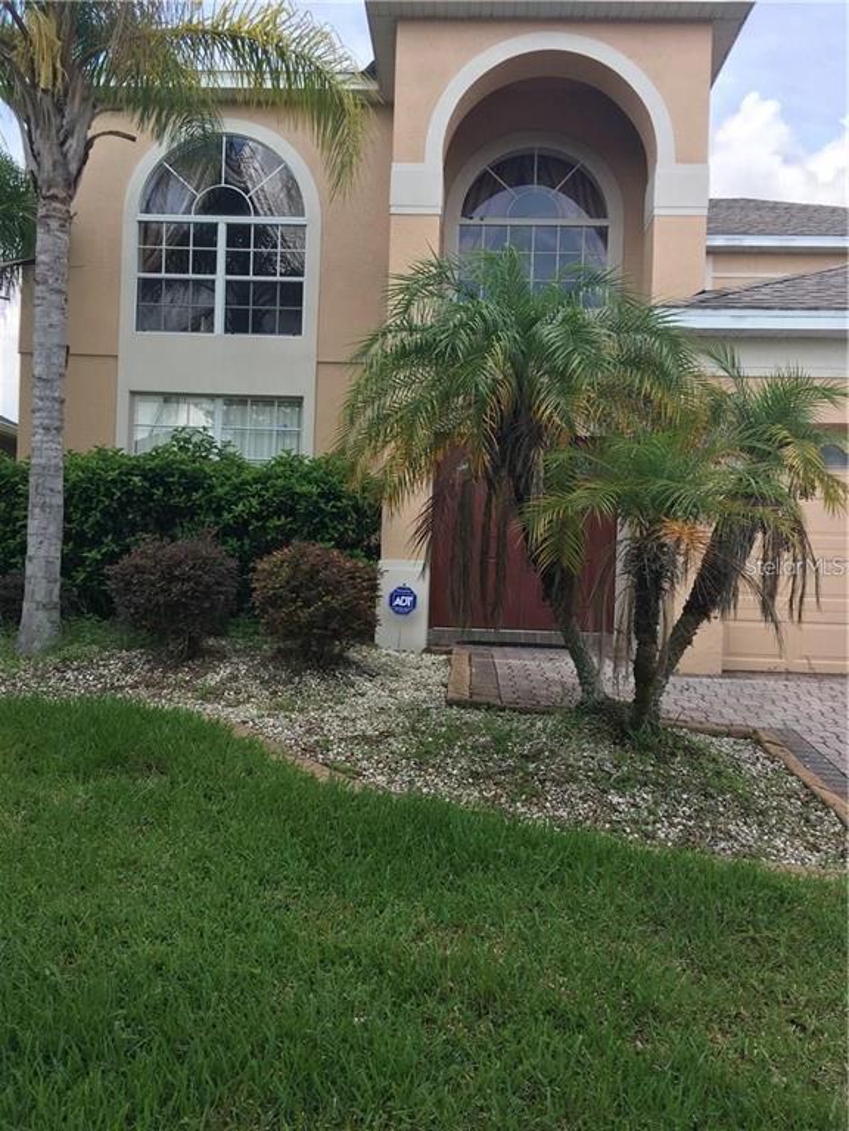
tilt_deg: -2.4
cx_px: 424
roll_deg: -0.3
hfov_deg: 48.2
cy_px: 566
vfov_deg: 61.7
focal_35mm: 29
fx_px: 948
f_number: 2.2
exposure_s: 1/469
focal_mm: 4.15
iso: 25
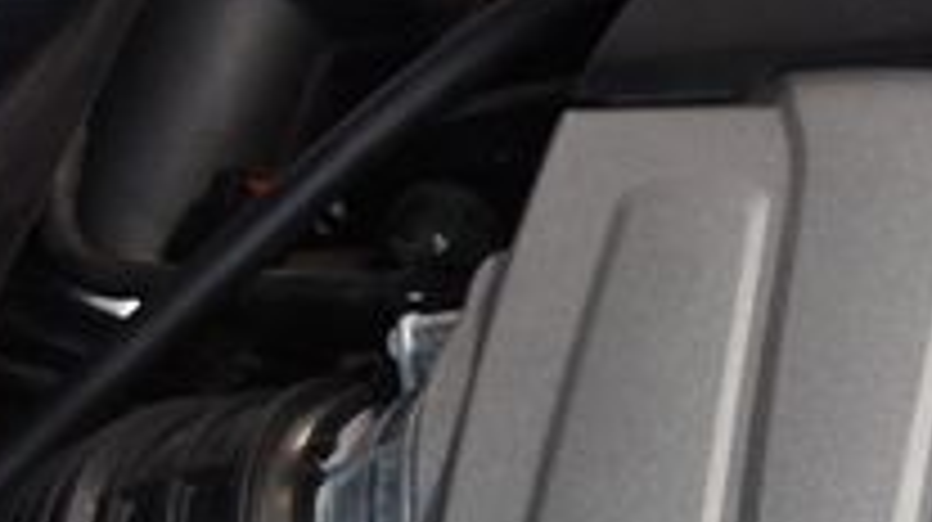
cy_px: 724
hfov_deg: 19.0
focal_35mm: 107
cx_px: 1090
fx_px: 2642
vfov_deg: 11.0
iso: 3200
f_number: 3.5
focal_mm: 22
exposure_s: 1/100
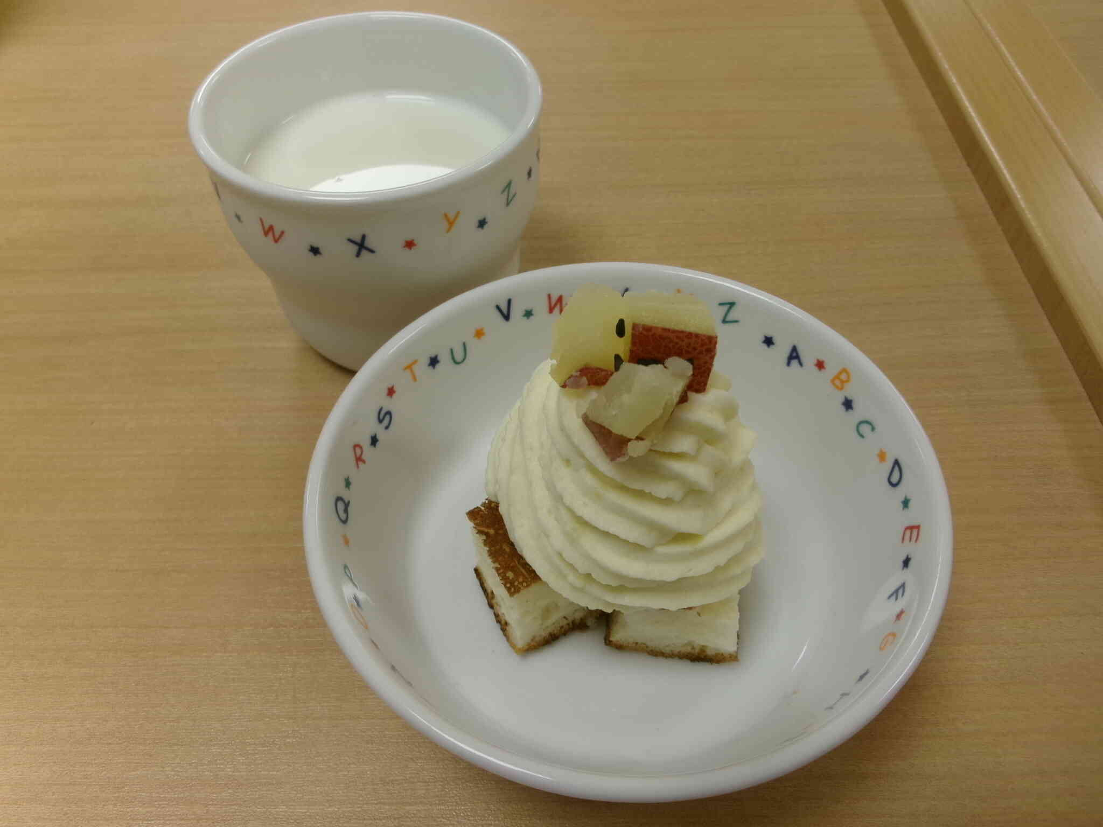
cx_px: 552
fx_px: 892
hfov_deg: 63.4
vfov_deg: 49.7
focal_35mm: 28
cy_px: 414
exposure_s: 1/105
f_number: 3.9
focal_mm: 5.1
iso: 100
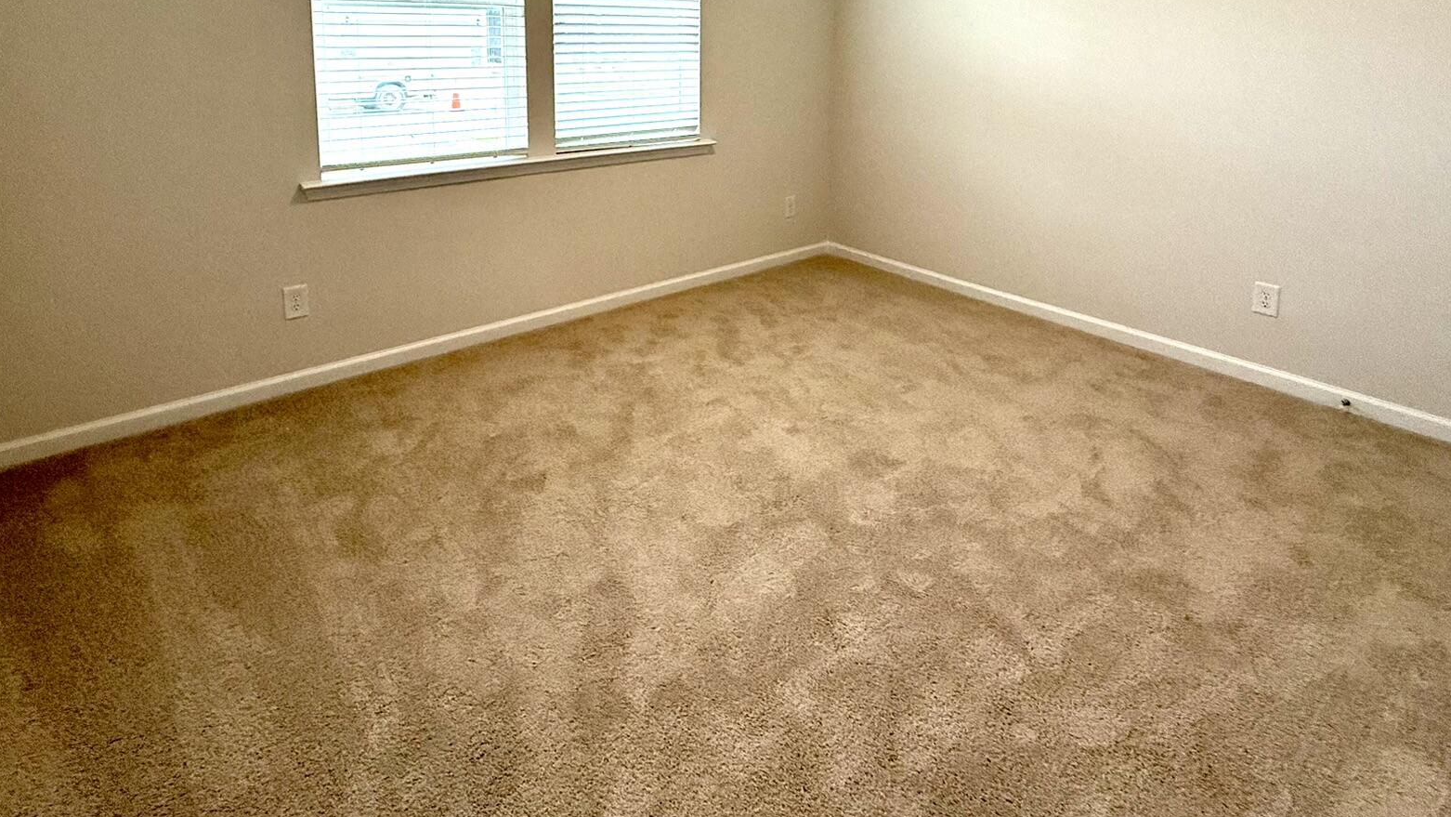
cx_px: 709
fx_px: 770
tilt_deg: -6.5
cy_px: 123
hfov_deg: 86.6
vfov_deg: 51.1
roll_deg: -1.2
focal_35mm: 20
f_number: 2.2
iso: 125
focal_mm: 2.22
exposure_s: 1/120
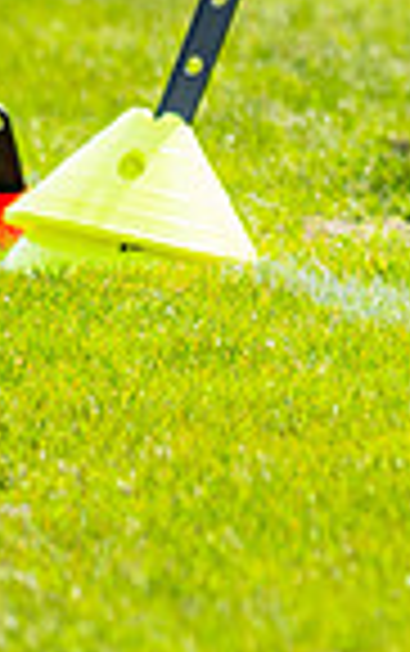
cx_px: 1107
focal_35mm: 960
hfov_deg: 1.4
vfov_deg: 2.2
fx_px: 17112
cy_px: -238
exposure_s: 1/2000
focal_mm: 135
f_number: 1.8
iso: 100
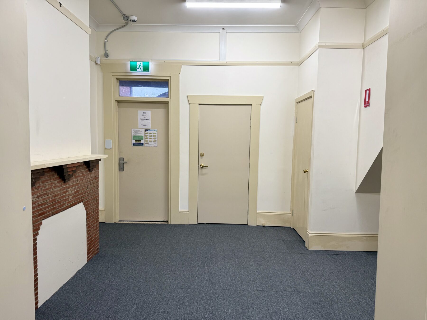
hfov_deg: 71.6
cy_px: 160
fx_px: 296
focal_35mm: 24
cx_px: 214
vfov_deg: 56.8
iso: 80
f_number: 1.78
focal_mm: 6.76
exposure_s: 1/100
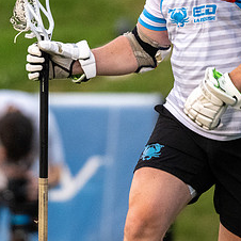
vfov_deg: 1.1
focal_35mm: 1568
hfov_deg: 1.1
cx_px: 179
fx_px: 12351
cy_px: 31
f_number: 5.6
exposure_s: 1/1000
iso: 4500
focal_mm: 500
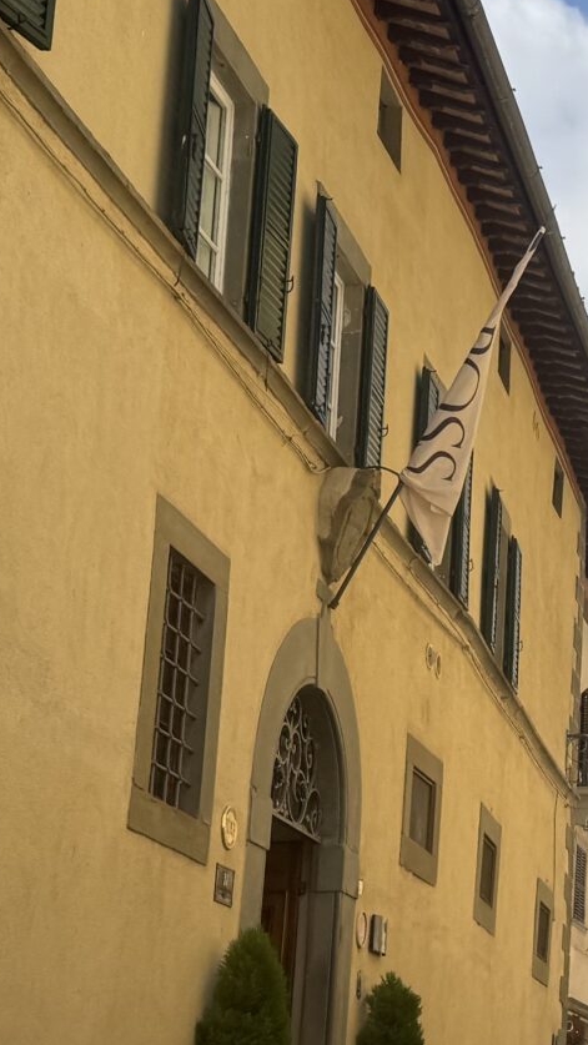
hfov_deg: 14.6
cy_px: 568
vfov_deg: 26.5
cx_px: 720
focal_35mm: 80
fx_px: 2217
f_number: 1.78
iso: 80
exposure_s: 1/5348
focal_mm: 6.76
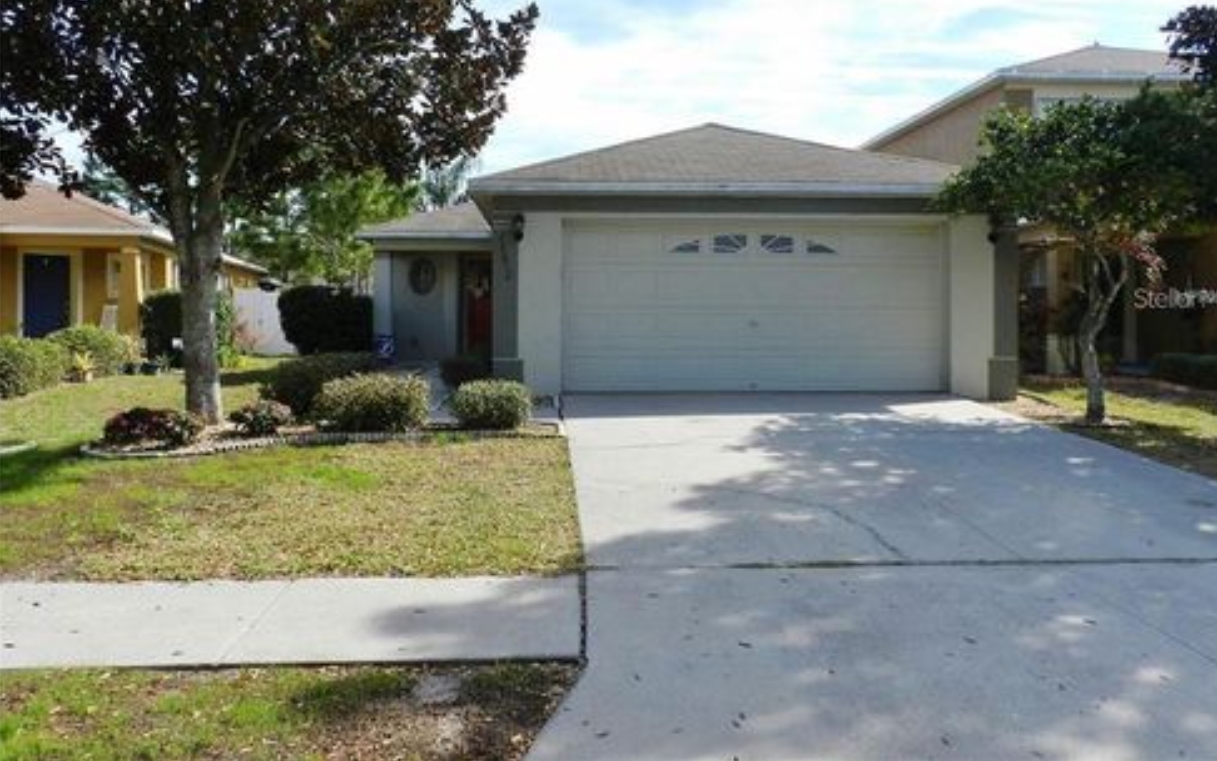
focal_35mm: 25
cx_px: 624
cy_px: 298
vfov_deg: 48.9
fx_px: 829
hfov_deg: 72.5
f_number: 4
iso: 160
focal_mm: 4
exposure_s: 1/800
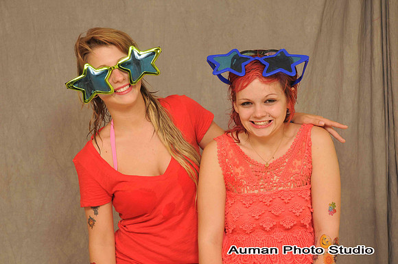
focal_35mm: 75
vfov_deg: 18.1
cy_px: 132
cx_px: 199
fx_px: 828
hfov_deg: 27.0
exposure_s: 1/125
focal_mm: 50
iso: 200
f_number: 6.3
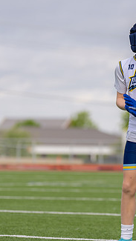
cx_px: 149
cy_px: 127
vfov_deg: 7.7
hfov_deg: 4.3
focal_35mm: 281
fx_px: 1800
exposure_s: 1/1000
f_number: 2.8
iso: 100
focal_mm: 125
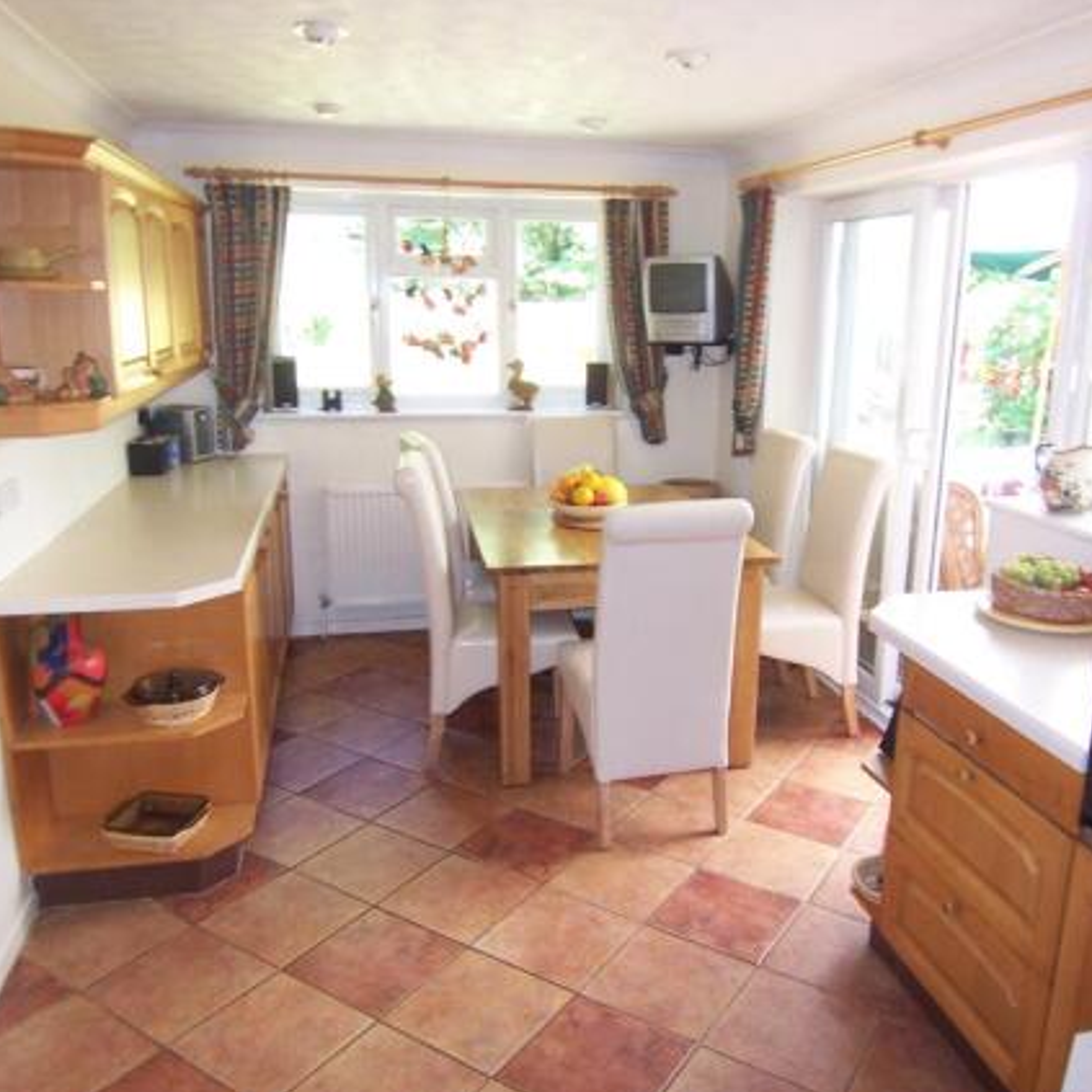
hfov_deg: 57.1
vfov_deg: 57.3
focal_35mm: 28
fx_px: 999
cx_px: 616
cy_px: 538
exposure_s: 1/30
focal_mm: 3.8
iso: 160
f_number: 2.8
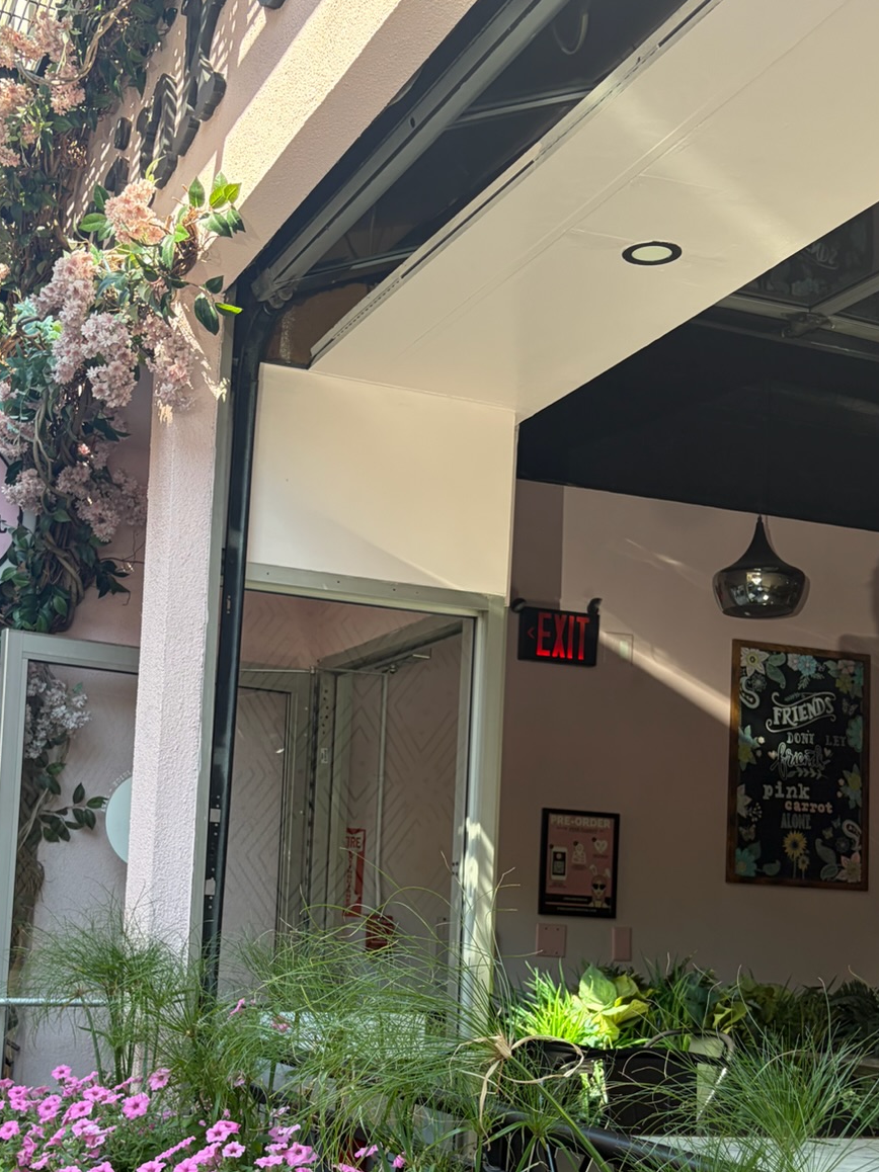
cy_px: 785
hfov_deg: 31.4
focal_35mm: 46
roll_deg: -3.0
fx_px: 1558
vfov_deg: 40.7
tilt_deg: +6.2
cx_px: 341
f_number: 1.6
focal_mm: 5.96
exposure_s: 1/361
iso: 64
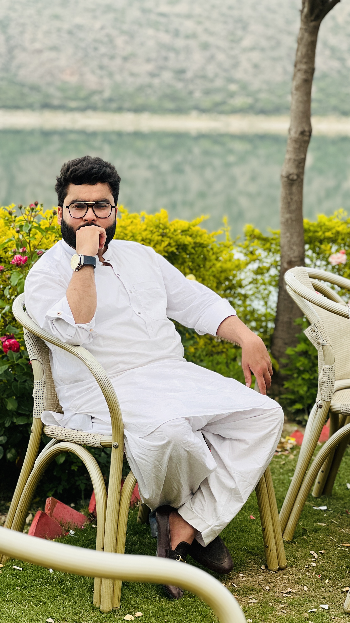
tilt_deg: -6.7
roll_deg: -1.6
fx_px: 1402
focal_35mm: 85
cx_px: 199
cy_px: 311
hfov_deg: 14.2
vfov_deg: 25.0
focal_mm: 9
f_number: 2.8
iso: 64
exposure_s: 1/121
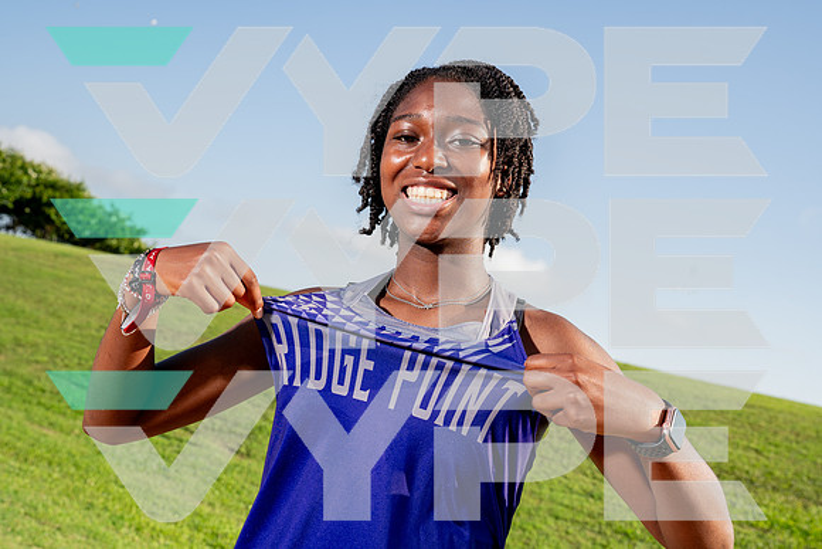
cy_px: 274
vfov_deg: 28.1
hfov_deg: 41.1
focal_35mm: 48
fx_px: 1096
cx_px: 411
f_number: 8
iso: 100
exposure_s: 1/250
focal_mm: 48
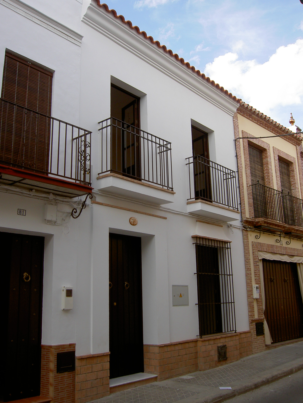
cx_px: 152
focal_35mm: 34
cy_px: 202
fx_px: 397
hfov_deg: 41.8
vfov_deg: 54.0
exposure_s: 1/200
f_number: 4.7
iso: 50
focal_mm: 5.6
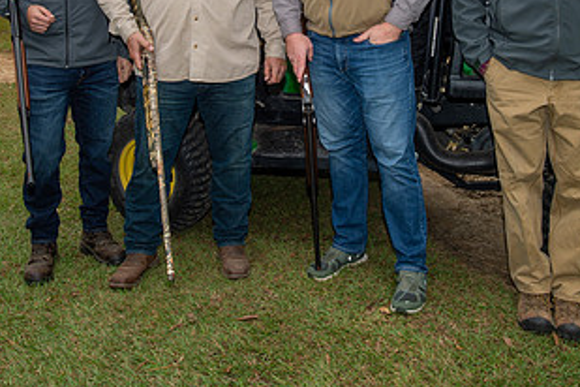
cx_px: 276
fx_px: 725
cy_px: 39
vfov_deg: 28.7
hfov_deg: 43.6
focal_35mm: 45
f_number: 6.3
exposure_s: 1/250
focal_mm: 24
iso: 320
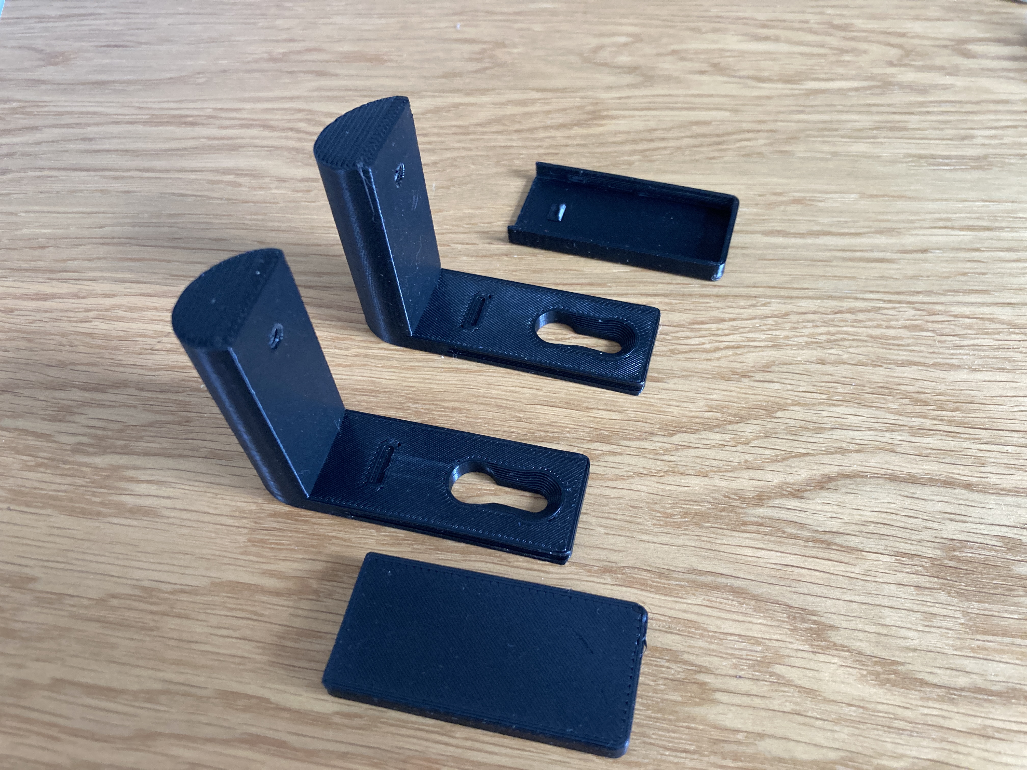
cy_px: 385
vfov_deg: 49.7
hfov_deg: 63.4
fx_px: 831
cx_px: 514
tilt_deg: -52.7
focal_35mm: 28
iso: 200
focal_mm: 3.99
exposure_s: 1/60
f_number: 1.8
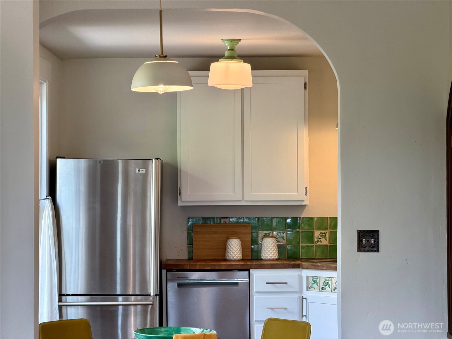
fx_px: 1306
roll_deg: +0.6
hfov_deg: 19.6
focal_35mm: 100
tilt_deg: +0.3
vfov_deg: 14.8
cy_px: 170
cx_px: 226
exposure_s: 1/120
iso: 160
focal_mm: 16.89
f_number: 2.8
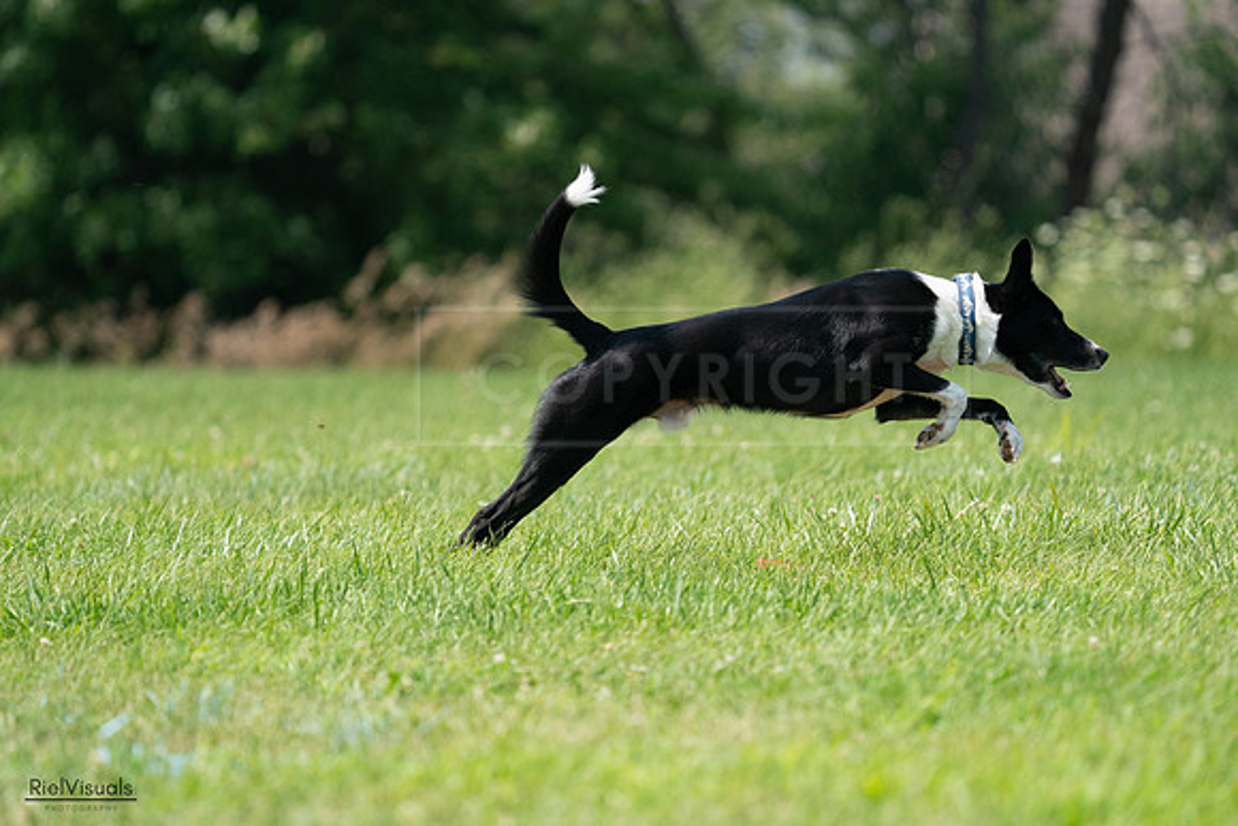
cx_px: 619
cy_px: 413
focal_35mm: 338
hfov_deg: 6.1
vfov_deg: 4.1
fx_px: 11626
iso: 1600
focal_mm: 338
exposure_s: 1/4000
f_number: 6.3
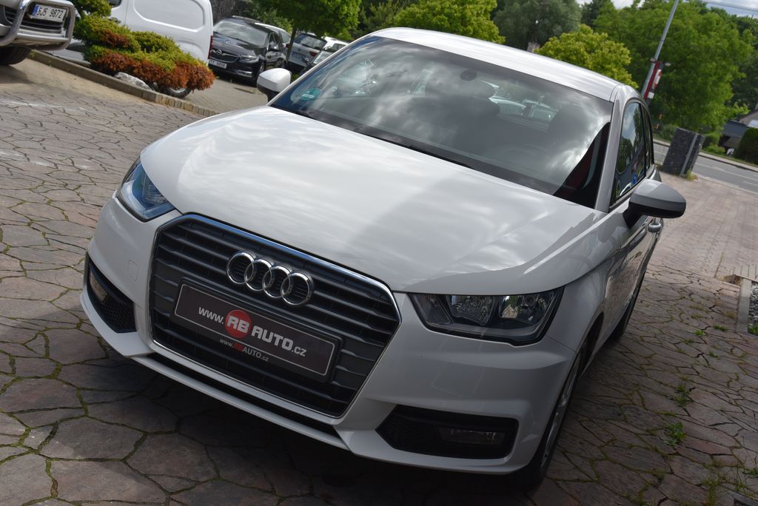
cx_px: 379
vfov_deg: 29.3
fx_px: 969
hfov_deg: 42.7
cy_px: 253
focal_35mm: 46
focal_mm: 46
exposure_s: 1/400
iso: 500
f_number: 10
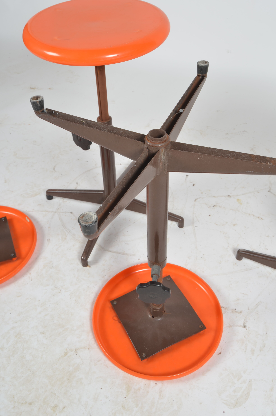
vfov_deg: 53.2
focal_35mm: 36
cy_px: 208
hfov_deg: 36.7
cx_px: 138
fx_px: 416
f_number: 11
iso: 100
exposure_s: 1/125
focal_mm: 24
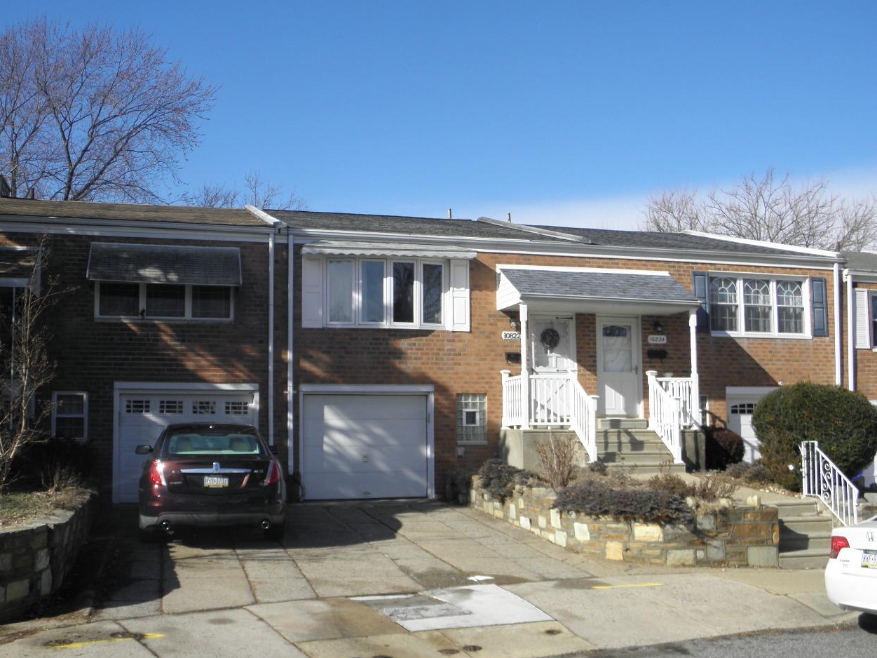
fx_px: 963
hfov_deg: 49.0
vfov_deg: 37.7
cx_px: 440
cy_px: 370
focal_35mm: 38
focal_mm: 5.9
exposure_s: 1/250
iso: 100
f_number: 7.2
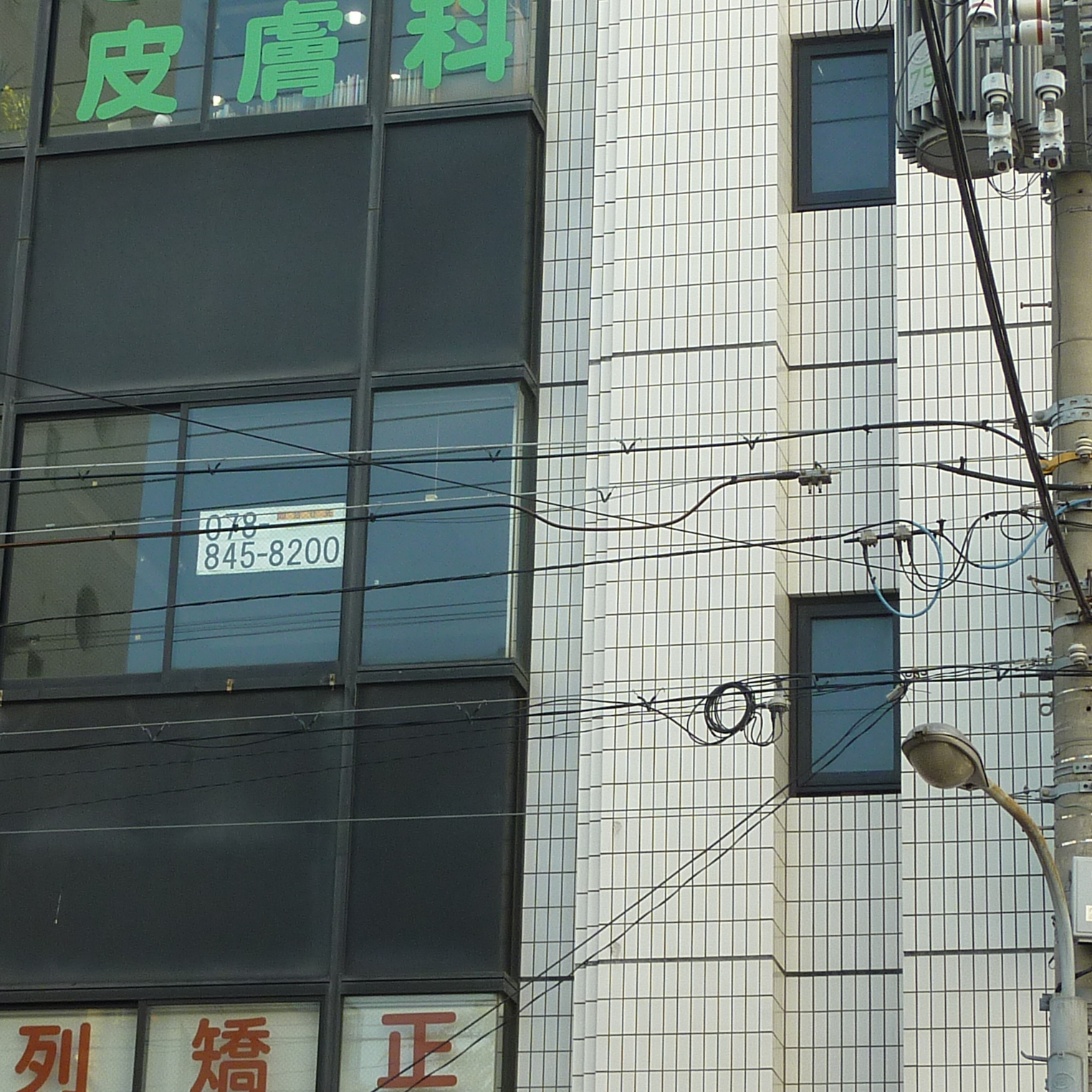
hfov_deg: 18.2
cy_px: 549
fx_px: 3391
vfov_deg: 18.3
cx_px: 369
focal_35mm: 95
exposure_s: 1/125
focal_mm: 7.3
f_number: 4
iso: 80
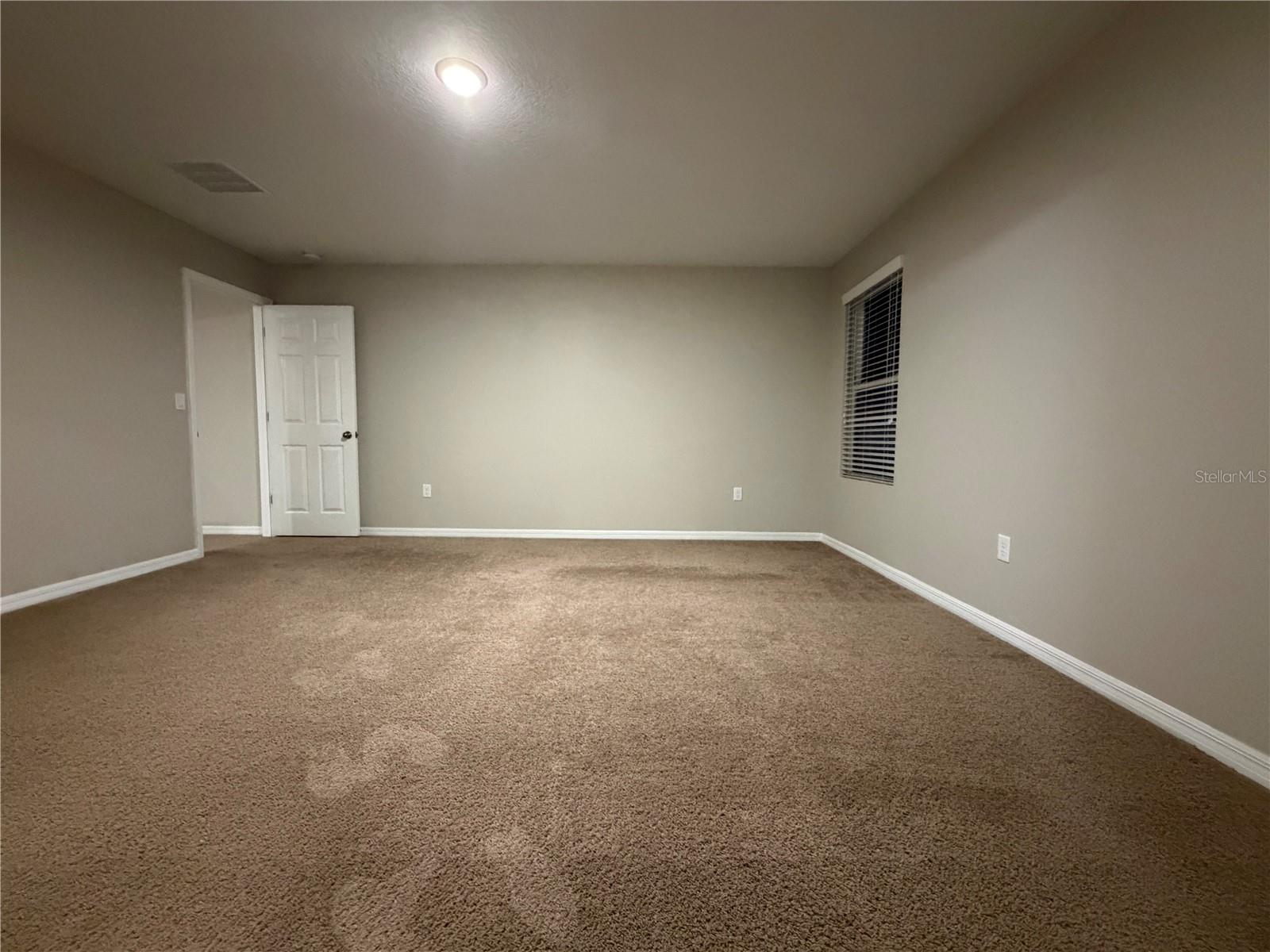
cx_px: 635
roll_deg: -0.5
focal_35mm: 14
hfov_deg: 102.1
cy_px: 476
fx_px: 514
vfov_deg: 85.7
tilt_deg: -4.6
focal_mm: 2.22
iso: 1000
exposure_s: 1/60
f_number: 2.2
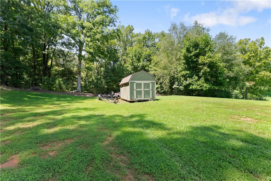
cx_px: 136
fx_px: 105
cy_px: 90
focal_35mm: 14
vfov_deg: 81.2
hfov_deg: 104.2
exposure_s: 1/200
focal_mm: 14
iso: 800
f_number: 7.1
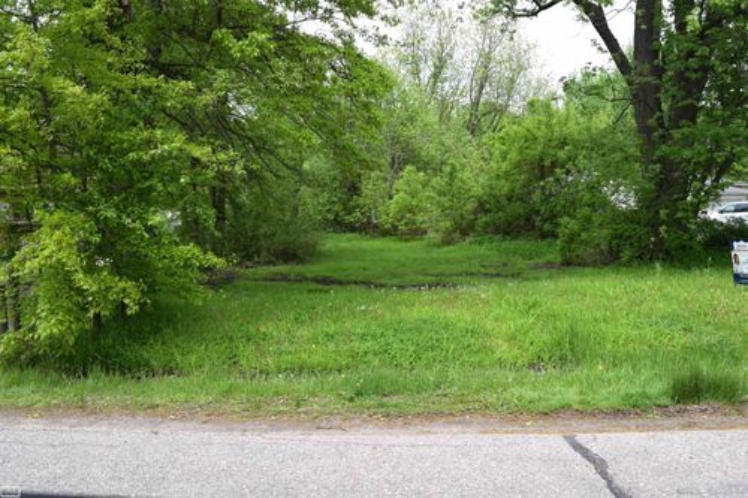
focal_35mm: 30
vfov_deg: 43.6
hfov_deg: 61.9
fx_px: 623
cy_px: 249
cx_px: 374
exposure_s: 1/250
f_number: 8
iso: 200
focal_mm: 20
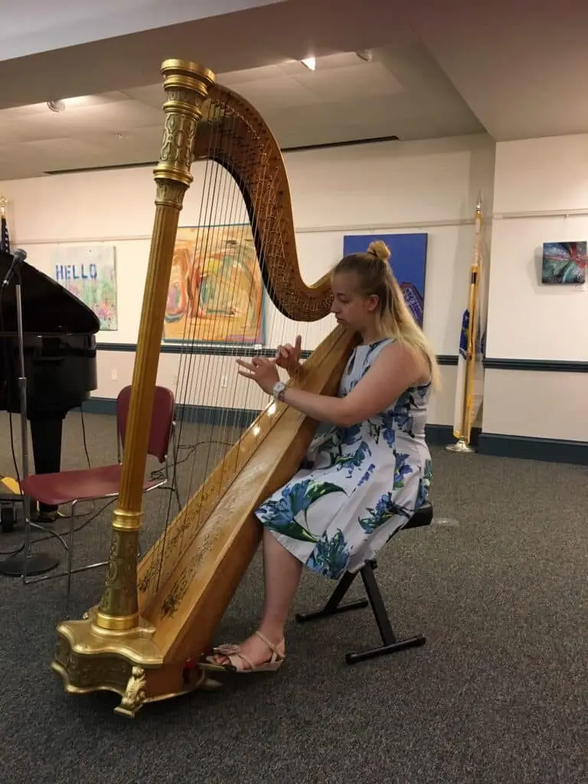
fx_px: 657
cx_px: 294
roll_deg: +0.7
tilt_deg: -7.3
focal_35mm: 29
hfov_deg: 48.2
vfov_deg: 61.7
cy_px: 392
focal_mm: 4.15
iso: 160
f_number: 2.2
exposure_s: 1/30
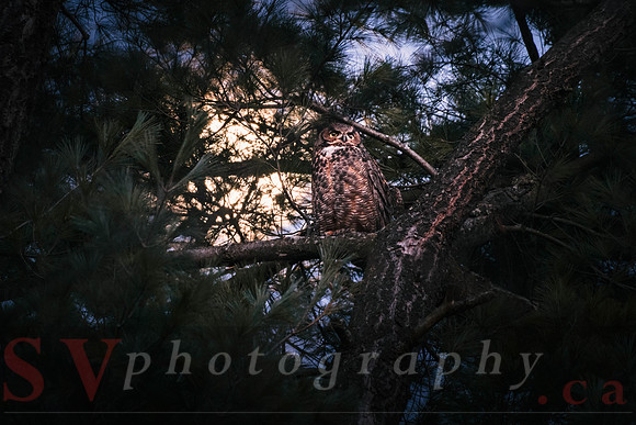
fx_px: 11183
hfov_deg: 3.3
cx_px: 217
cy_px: 280
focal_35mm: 633
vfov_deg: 2.2
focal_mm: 480
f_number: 5.6
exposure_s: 1/20
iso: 3200
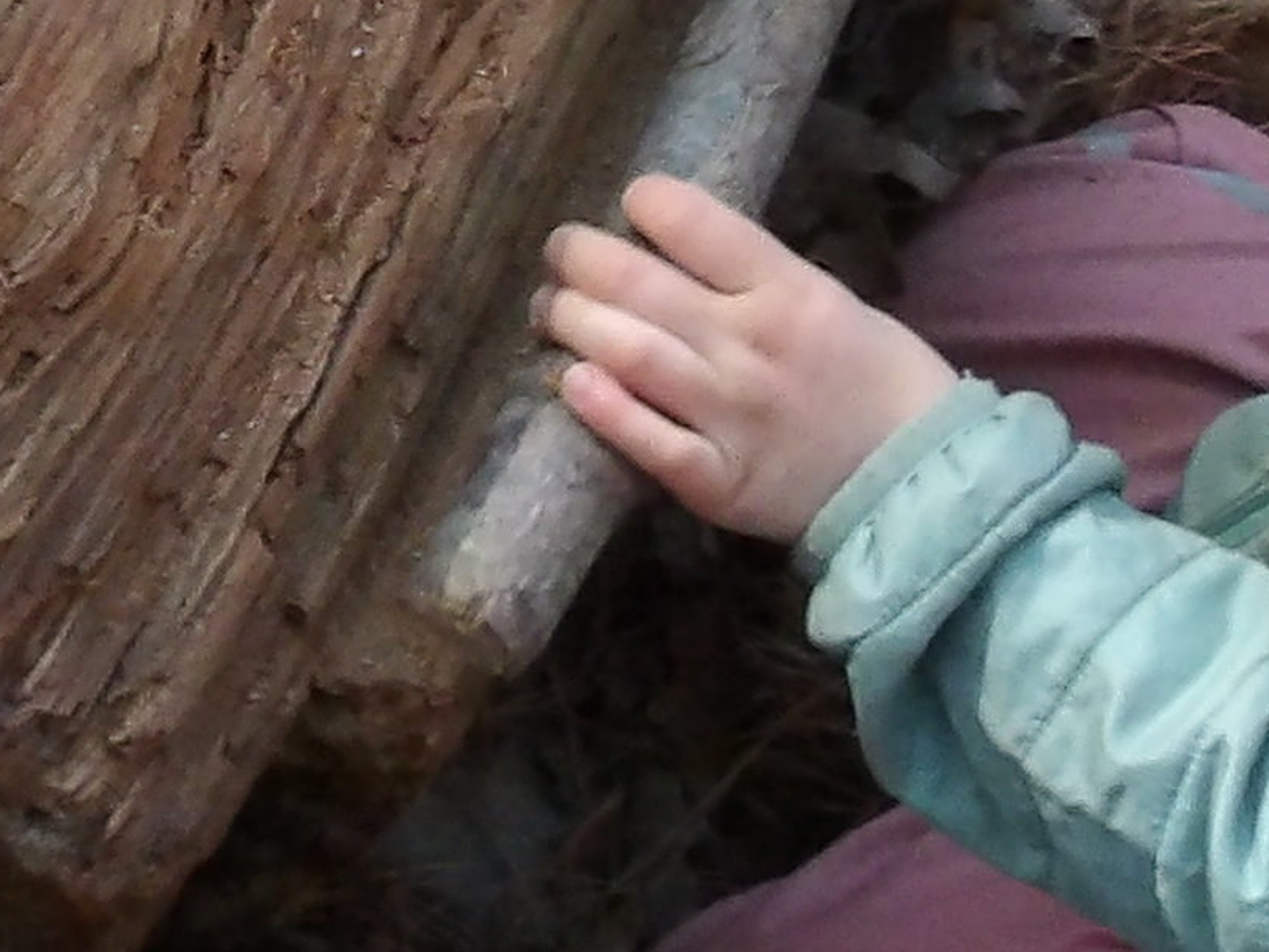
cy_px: 259
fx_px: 5646
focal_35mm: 154
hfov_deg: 12.8
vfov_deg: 9.6
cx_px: 209
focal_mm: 4.9
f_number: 10.4
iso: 704
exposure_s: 1/60
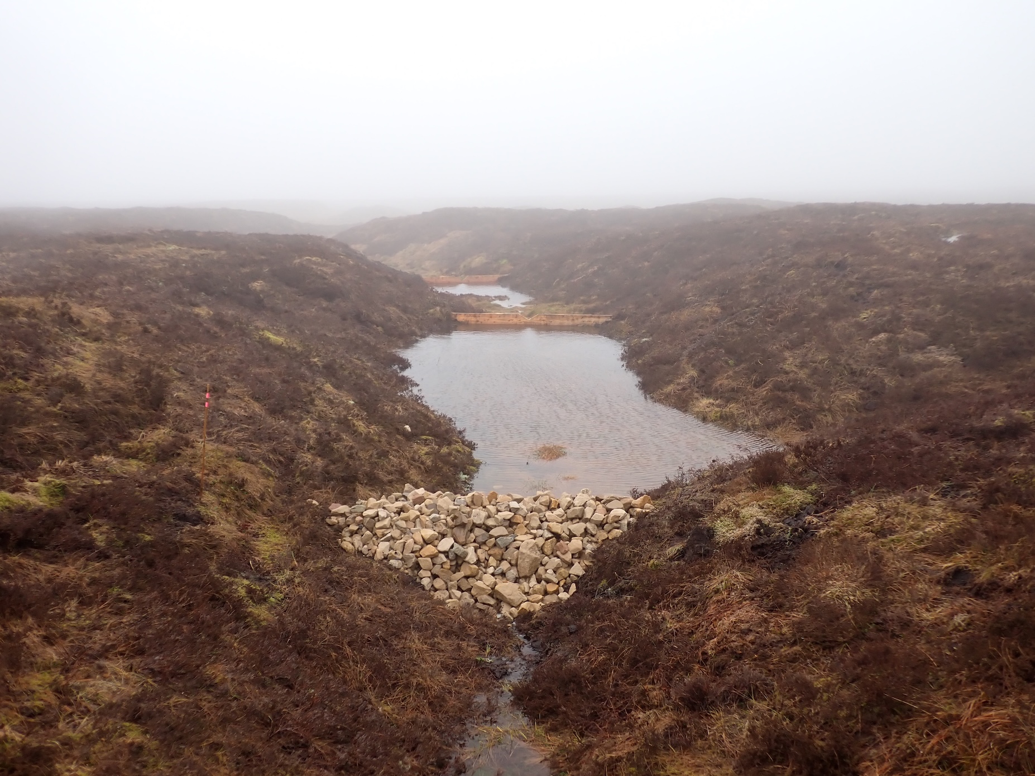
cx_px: 518
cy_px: 388
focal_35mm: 30
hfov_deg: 60.0
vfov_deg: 46.8
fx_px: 897
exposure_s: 1/125
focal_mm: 5.4
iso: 125
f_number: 2.3
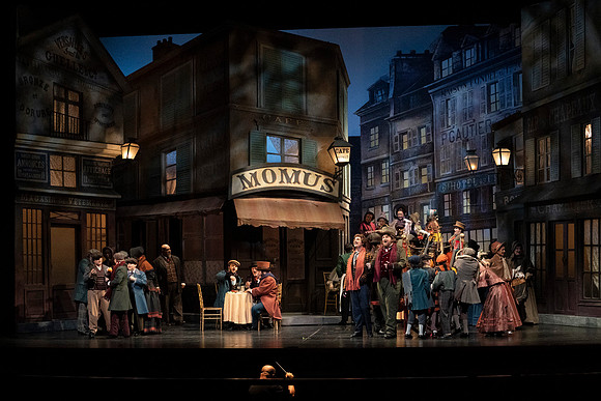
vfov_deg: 19.5
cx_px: 300
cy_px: 200
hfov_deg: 28.8
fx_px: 1169
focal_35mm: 70
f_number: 8
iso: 16000
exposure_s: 1/400
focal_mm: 70
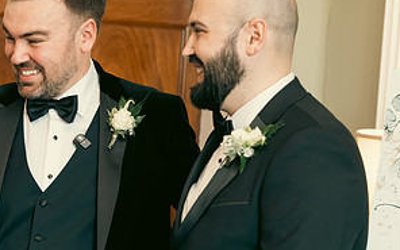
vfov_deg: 9.5
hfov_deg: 15.0
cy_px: 156
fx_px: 1504
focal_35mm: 138
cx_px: 41
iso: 2000
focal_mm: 69
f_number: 3.5
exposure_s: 1/160
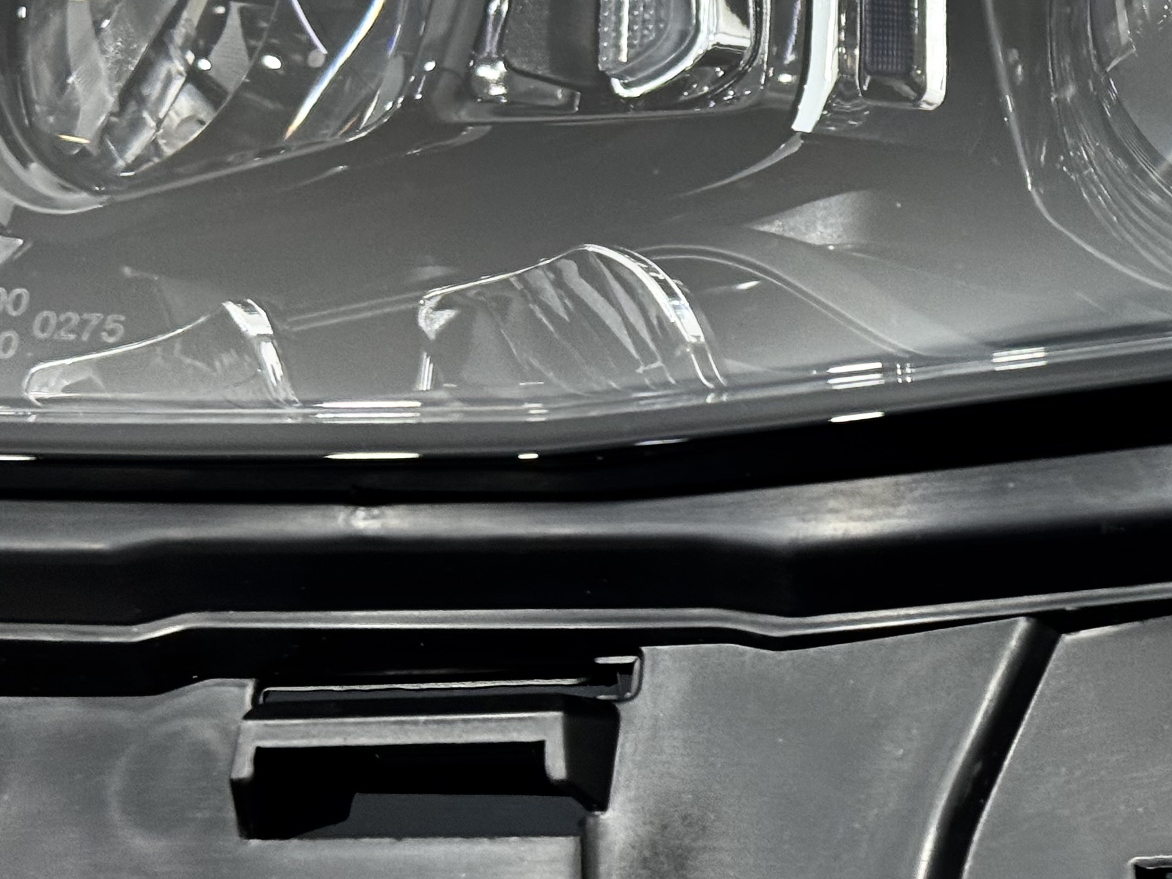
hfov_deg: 18.6
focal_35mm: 103
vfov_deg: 14.2
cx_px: 1143
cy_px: 60
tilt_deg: -56.5
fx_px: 3487
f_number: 1.78
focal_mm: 6.76
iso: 80
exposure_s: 1/100
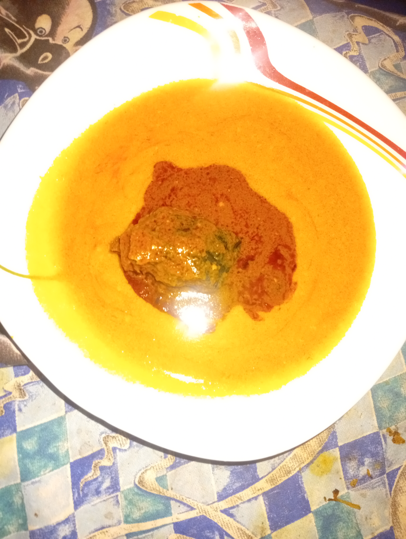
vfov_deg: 65.2
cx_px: 203
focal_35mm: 27
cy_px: 270
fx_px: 421
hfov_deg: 51.5
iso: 1271
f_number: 1.8
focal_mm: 3.98
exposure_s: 1/20
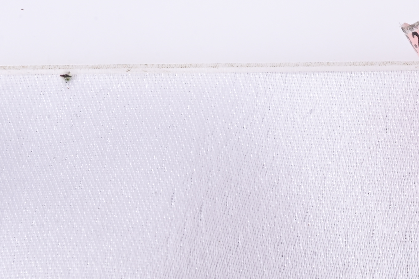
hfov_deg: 9.6
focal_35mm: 210
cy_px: -62
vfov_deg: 6.5
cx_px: 523
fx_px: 2442
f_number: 22
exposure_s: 1/60
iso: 640
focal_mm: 70
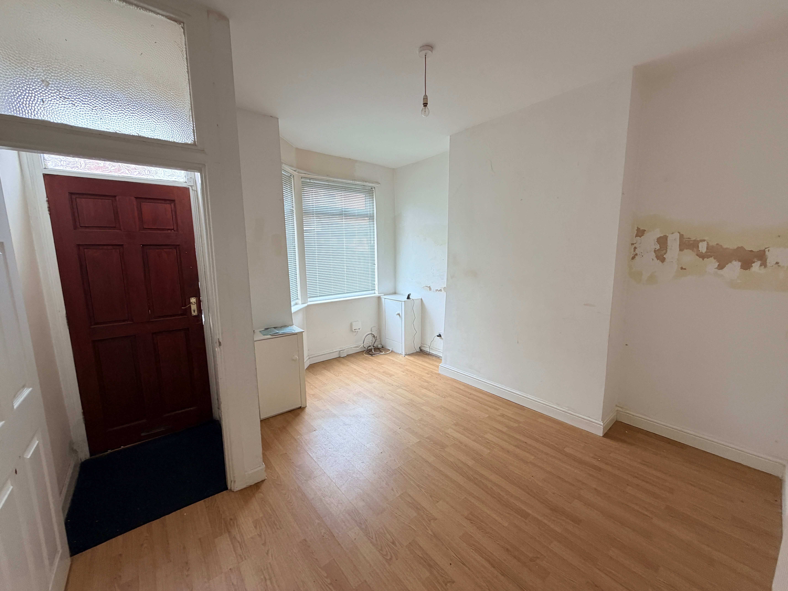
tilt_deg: -7.6
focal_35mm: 14
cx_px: 394
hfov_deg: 102.1
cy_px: 296
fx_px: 319
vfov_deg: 85.7
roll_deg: +0.7
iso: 200
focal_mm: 2.22
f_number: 2.2
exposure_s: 1/121
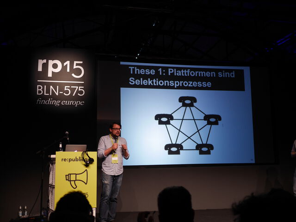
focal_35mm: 40
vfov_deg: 36.0
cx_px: 148
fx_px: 342
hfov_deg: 46.8
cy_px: 111
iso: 200
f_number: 1.8
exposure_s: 1/125
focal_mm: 20
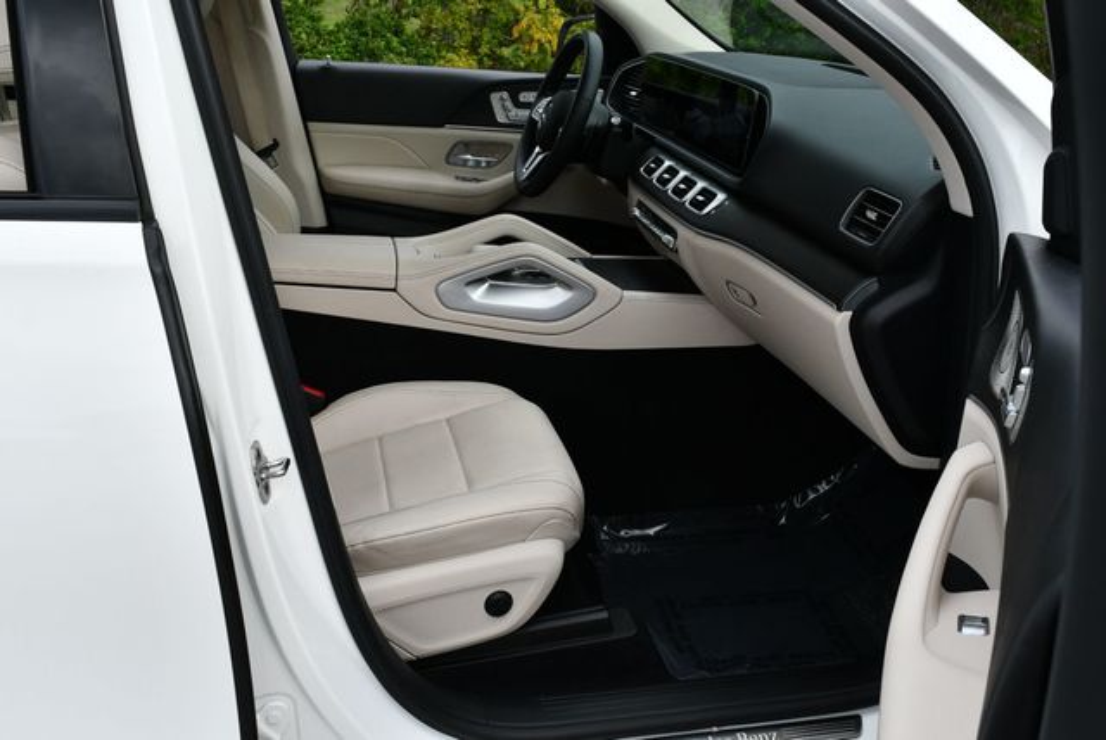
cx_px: 553
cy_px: 370
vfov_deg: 36.9
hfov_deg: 53.1
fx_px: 1107
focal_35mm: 36
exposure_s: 1/250
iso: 200
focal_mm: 18
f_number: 8
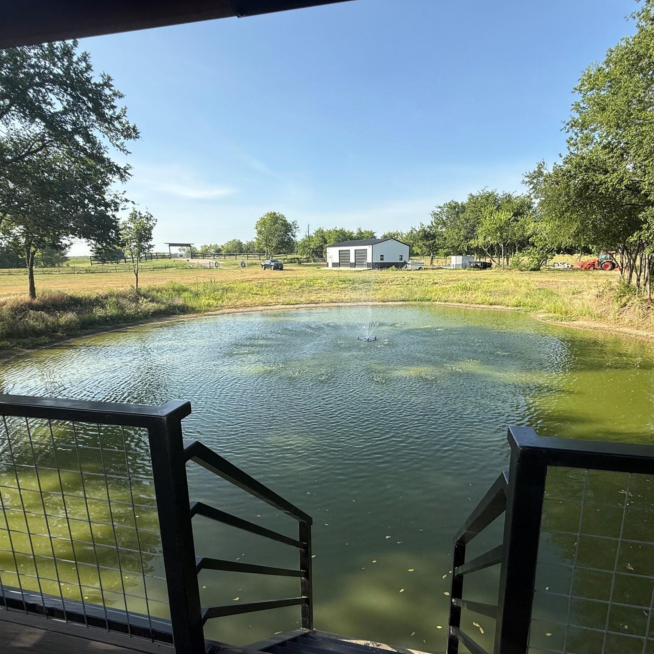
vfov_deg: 84.0
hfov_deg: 83.8
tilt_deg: -10.4
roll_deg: +0.2
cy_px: 330
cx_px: 356
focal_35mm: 17
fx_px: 363
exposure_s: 1/928
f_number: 2.2
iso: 50
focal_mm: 2.22
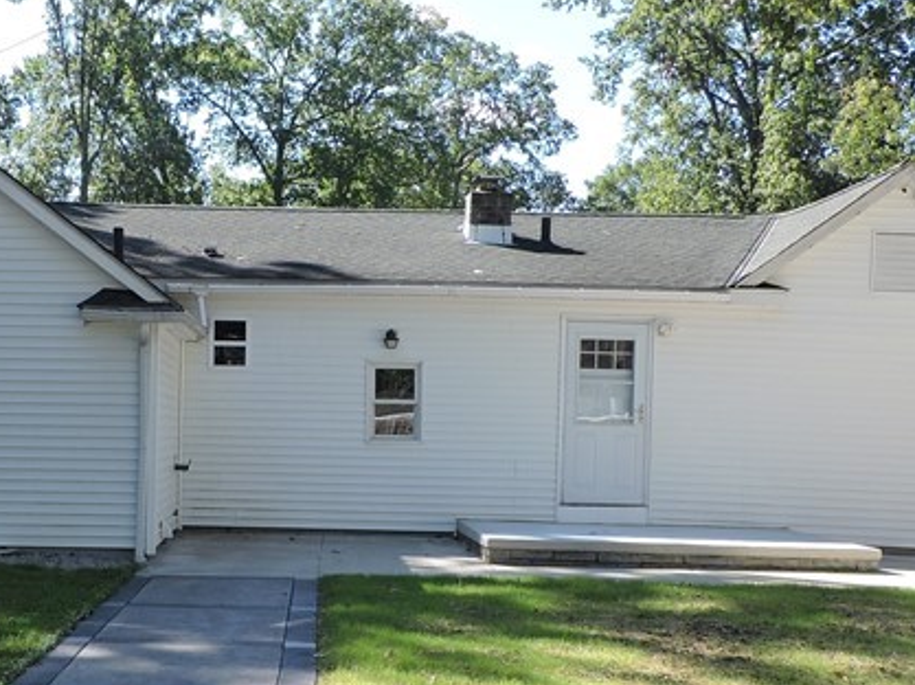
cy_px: 476
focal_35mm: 59
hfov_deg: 32.2
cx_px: 252
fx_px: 1558
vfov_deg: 24.6
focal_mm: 4.3
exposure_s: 1/400
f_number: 3
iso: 100
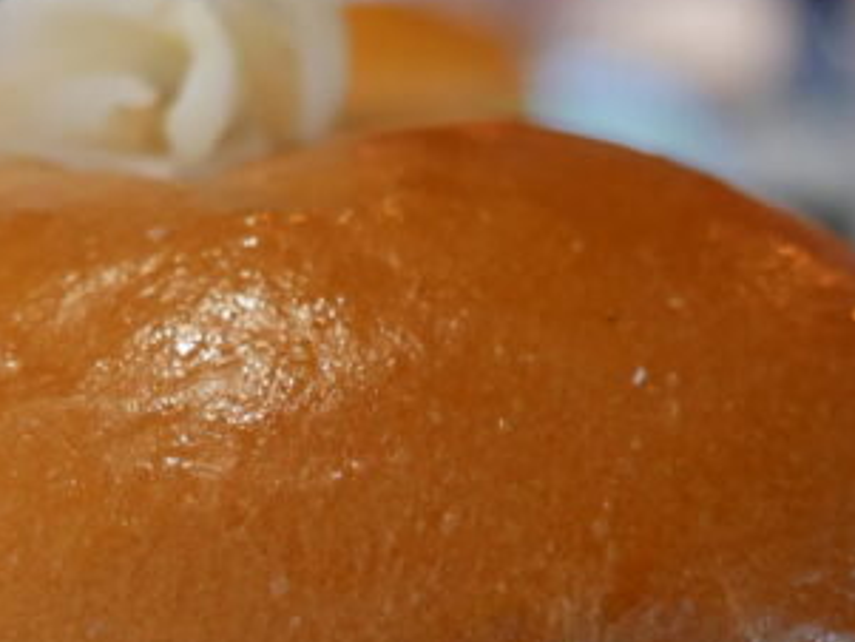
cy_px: 869
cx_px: 398
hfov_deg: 14.6
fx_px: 3336
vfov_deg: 10.7
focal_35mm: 135
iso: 1000
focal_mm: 19
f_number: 4.1
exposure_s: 1/60
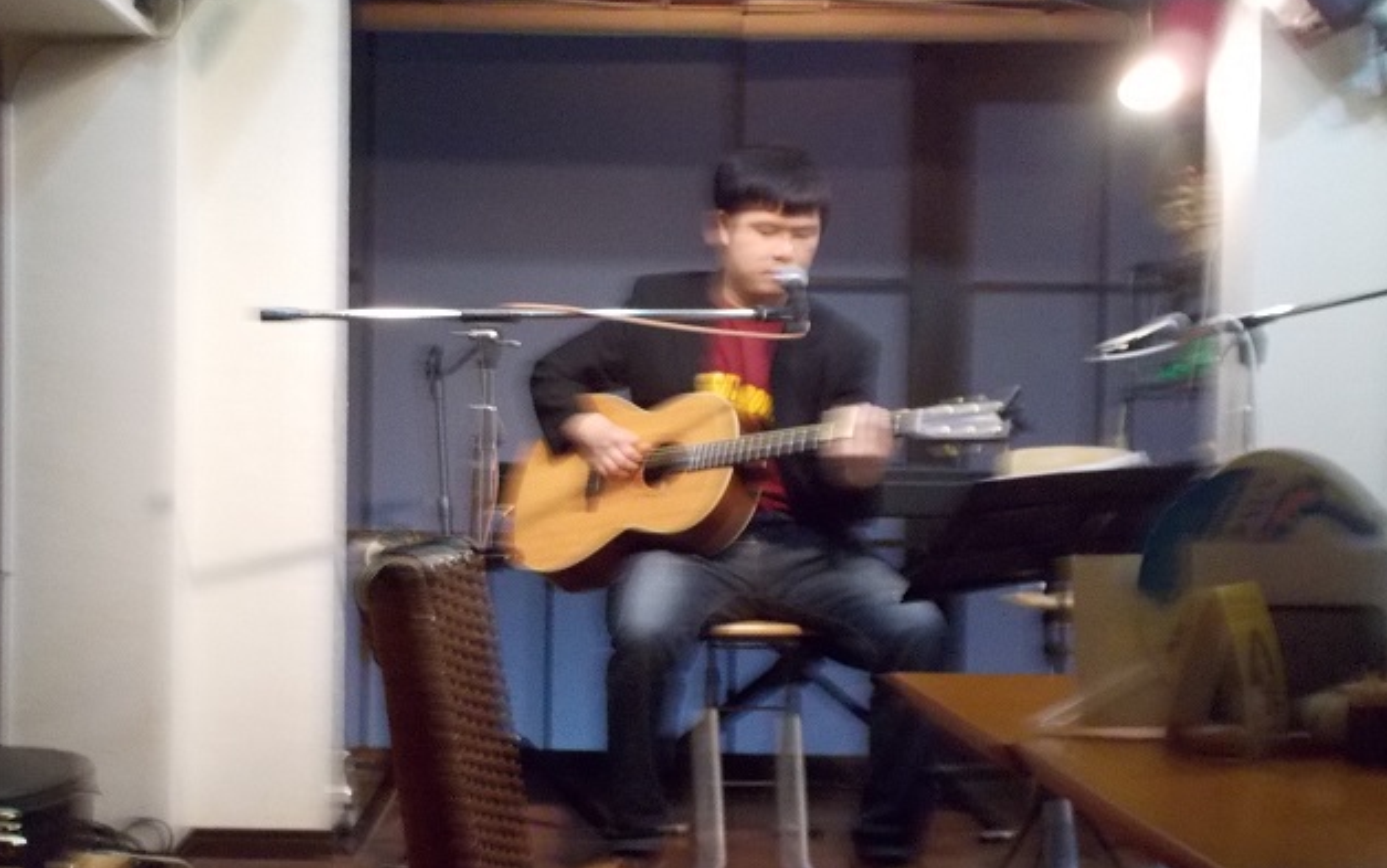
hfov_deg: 49.3
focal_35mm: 40
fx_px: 1513
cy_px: 415
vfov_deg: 32.0
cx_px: 696
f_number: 3.7
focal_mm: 5.2
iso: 400
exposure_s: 1/10
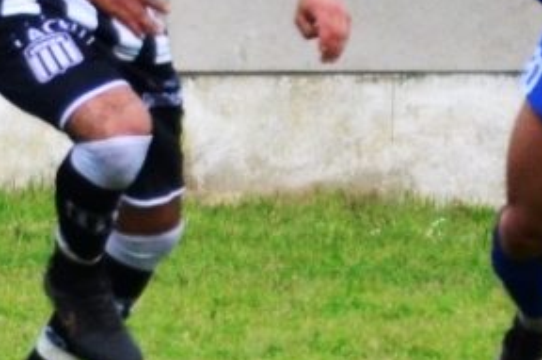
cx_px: 333
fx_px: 16699
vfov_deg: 1.2
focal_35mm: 1111
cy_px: 28
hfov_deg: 1.9
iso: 1000
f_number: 5.6
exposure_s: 1/1600
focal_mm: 200
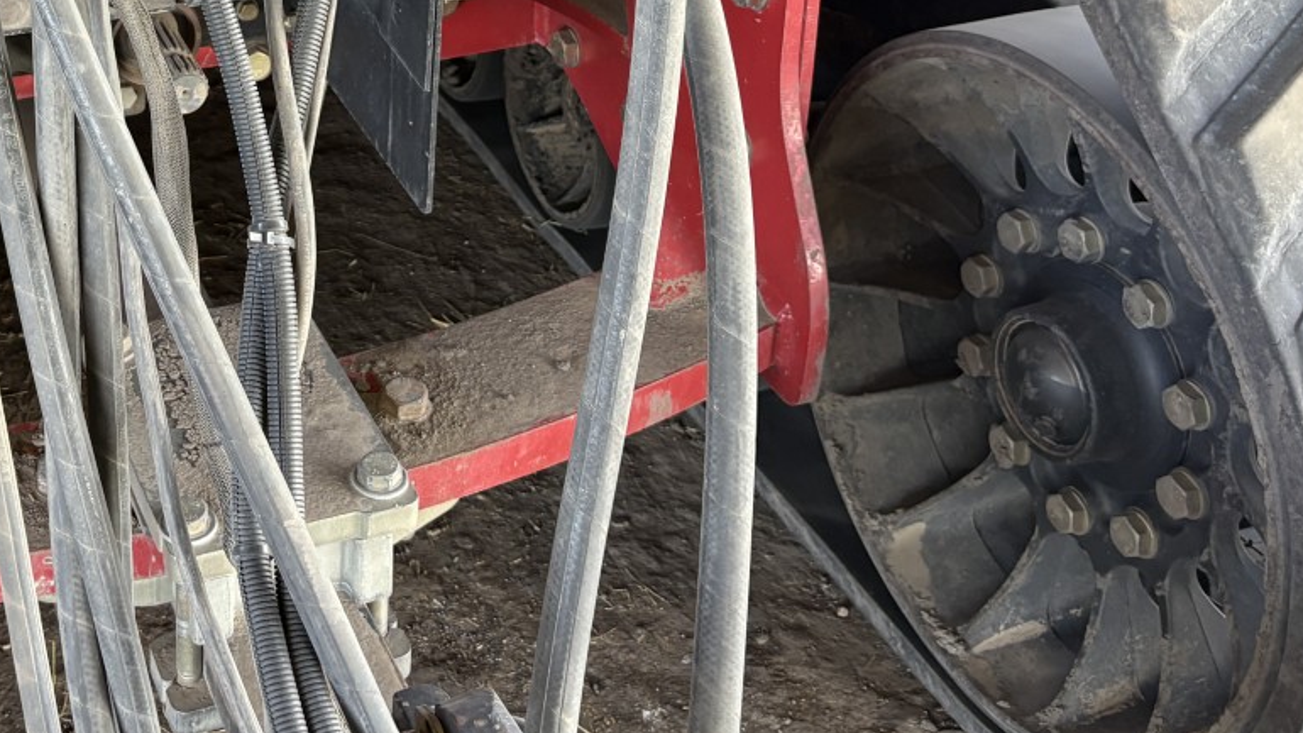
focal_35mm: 53
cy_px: -129
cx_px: 239
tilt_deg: -21.6
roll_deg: +0.4
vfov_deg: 21.2
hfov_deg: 37.6
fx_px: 1831
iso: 125
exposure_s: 1/90
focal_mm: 5.96
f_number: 1.6
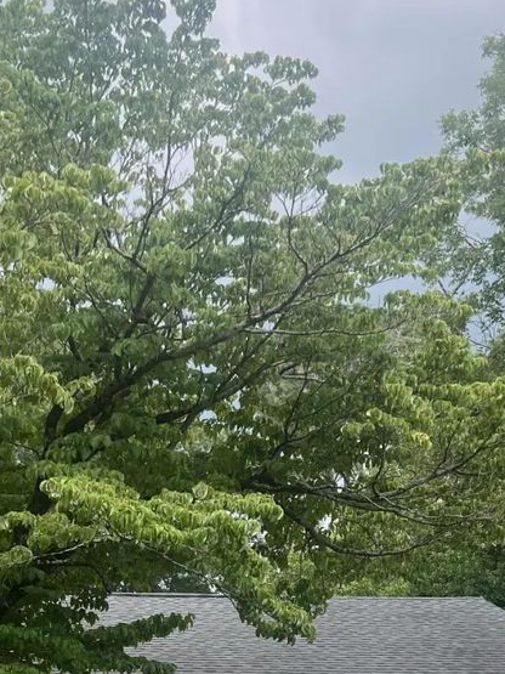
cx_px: 89
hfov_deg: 22.6
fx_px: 1245
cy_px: 641
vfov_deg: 28.7
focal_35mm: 64
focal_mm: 5.7
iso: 50
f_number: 1.5
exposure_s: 1/780
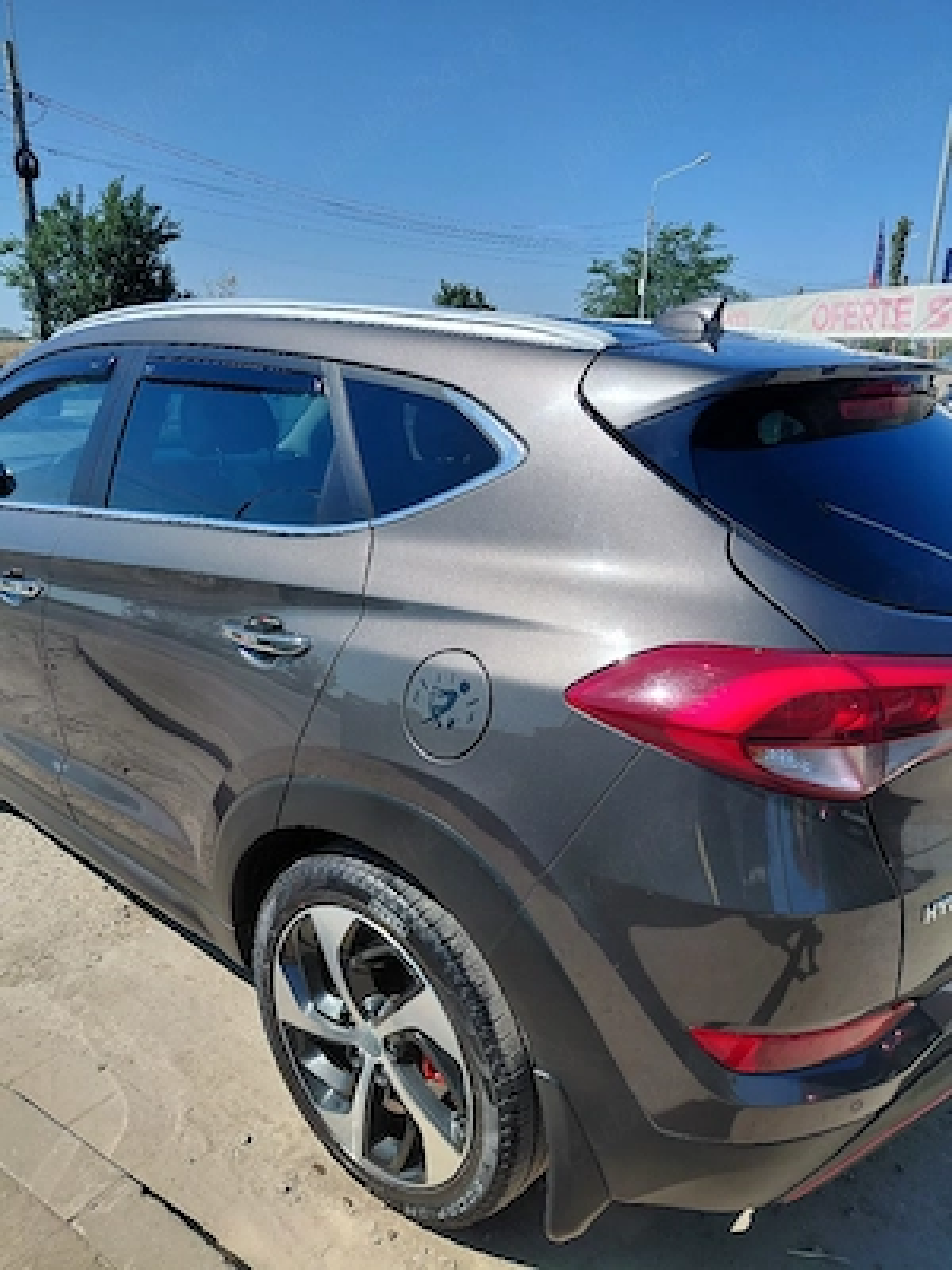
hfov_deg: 54.9
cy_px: 635
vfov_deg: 69.4
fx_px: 917
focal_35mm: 25
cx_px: 476
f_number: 1.8
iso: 50
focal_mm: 4.69
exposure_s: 1/3333
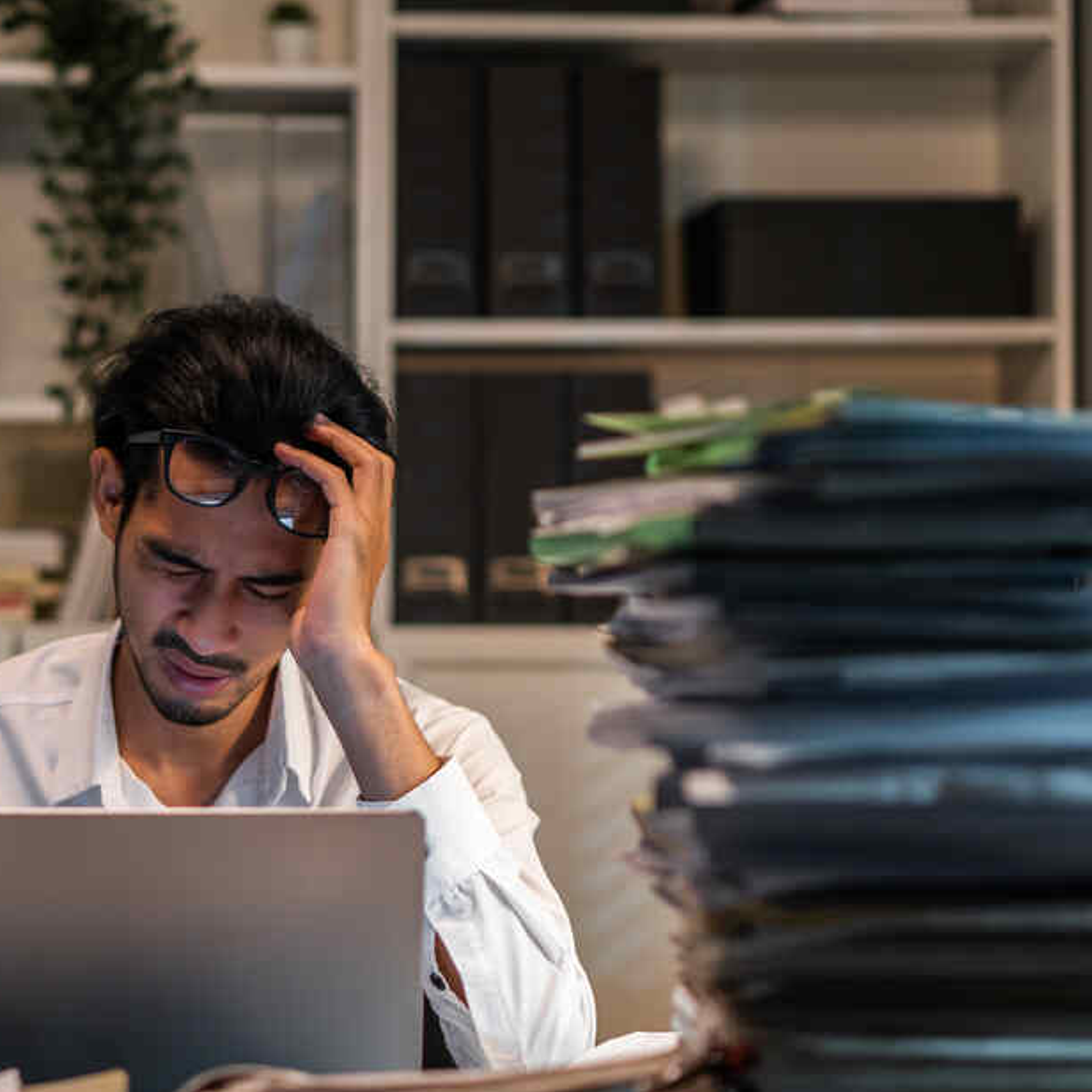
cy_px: 521
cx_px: 243
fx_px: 3248
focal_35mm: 91
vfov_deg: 19.1
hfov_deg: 18.9
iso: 500
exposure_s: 1/100
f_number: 2
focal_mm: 55
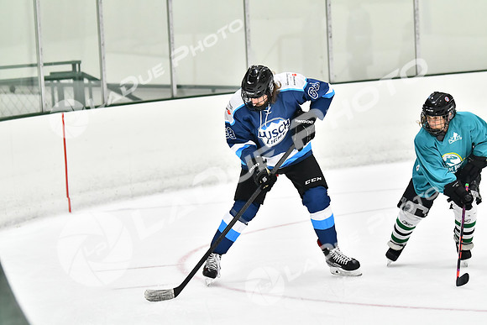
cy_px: 162
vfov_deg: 9.0
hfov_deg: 13.4
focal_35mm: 153
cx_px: 244
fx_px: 2070
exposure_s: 1/1250
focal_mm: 102
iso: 6400
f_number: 2.8
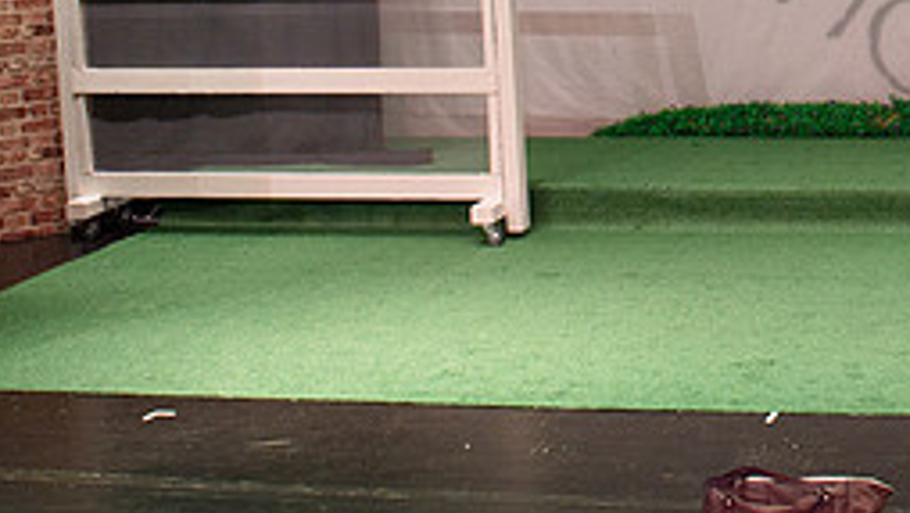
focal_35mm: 106
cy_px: -129
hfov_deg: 19.7
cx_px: 861
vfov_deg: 11.2
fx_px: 2558
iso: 800
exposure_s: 1/80
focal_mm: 26
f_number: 5.6
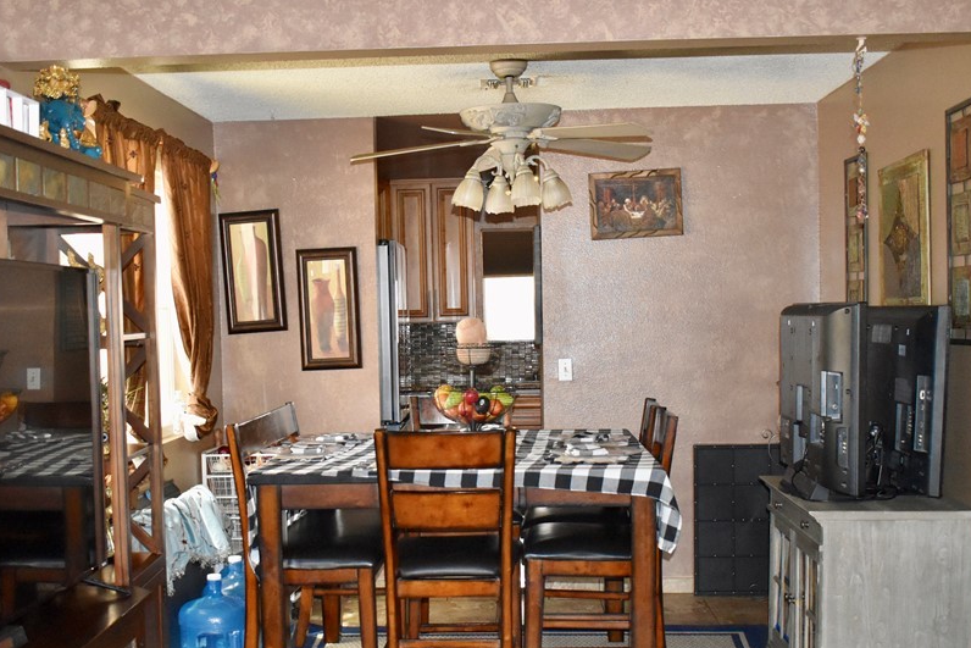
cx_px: 416
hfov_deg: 43.5
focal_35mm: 45
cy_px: 373
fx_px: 1214
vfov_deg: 29.8
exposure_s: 1/60
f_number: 3.8
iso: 4000
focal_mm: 22
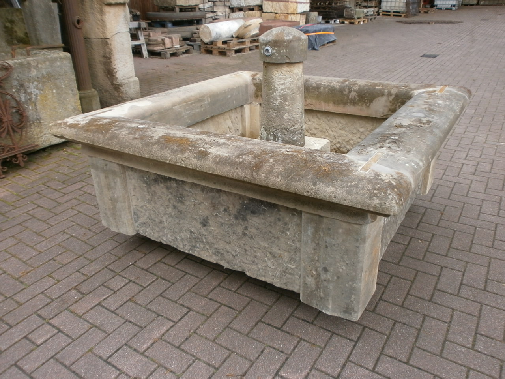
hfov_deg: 65.3
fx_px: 394
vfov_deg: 51.4
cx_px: 252
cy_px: 190
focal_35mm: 27
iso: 100
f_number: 2.9
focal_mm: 4.8
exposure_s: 1/250
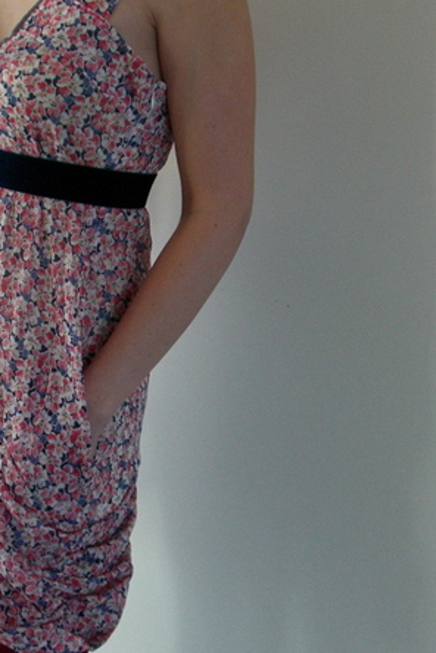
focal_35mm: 98
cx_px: 108
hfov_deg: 13.9
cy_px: 369
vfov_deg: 20.8
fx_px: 1777
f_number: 3.6
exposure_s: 1/100
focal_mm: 10.7
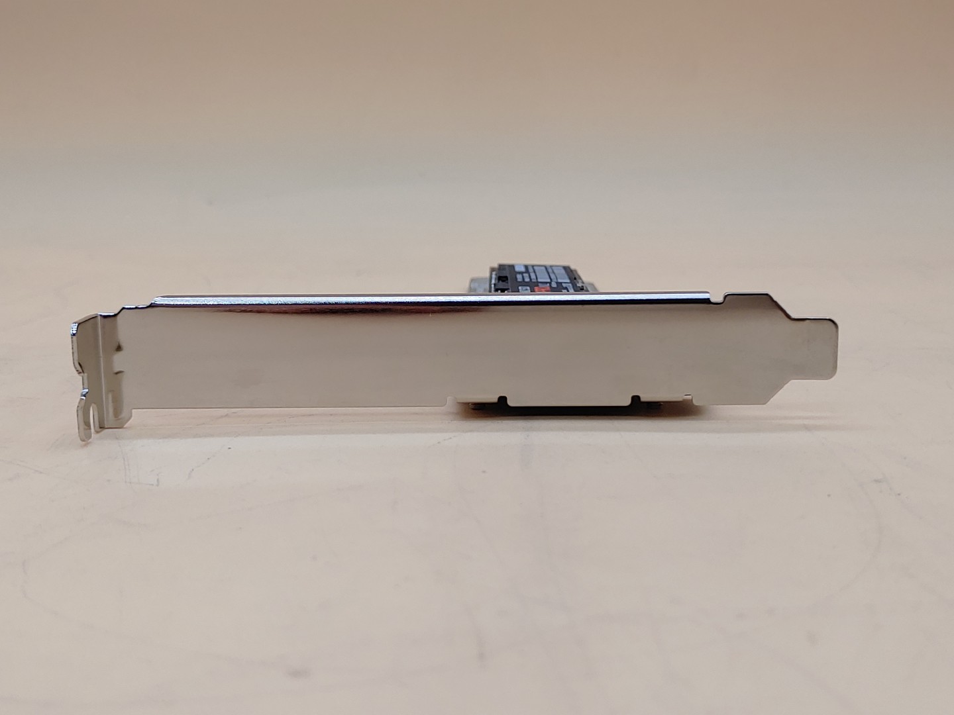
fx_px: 1213
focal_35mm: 44
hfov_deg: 42.9
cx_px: 477
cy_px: 358
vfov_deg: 32.9
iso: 50
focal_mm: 4.36
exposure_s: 1/141
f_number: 1.8
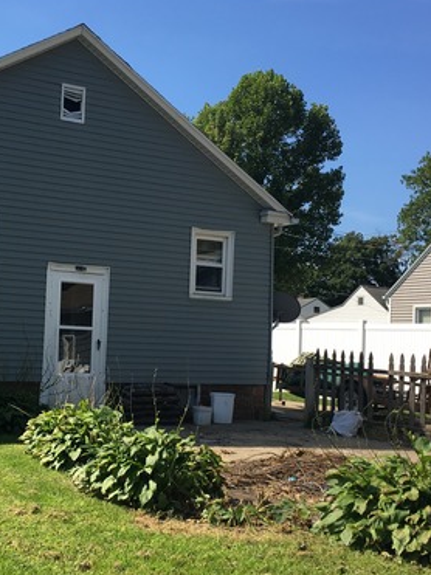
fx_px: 831
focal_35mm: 50
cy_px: 332
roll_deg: -2.1
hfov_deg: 28.7
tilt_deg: +2.4
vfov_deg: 38.1
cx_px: 115
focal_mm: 4.15
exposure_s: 1/1304
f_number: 2.2
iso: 25
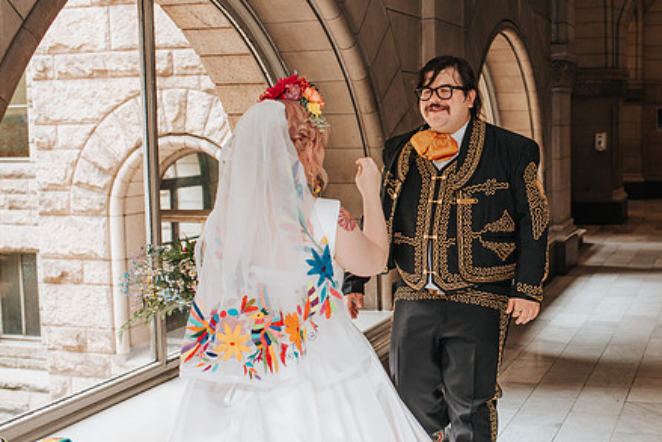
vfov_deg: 25.5
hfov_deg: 36.9
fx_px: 975
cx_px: 465
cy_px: 213
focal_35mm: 53
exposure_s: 1/160
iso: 1000
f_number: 4
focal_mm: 35
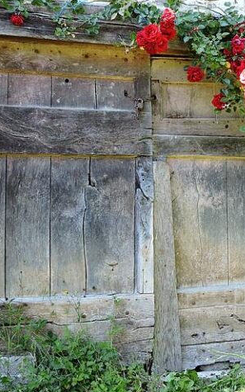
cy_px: 157
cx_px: 196
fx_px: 641
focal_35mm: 60
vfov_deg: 33.9
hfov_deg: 21.4
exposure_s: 1/80
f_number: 3.8
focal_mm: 6.3
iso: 100
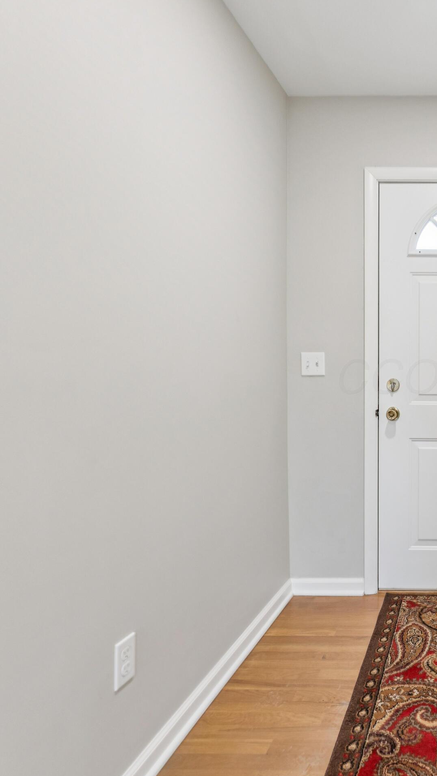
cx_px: 460
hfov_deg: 40.1
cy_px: 376
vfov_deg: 75.9
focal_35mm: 24
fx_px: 498
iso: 800
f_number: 3.2
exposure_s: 1/40
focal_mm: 14.7
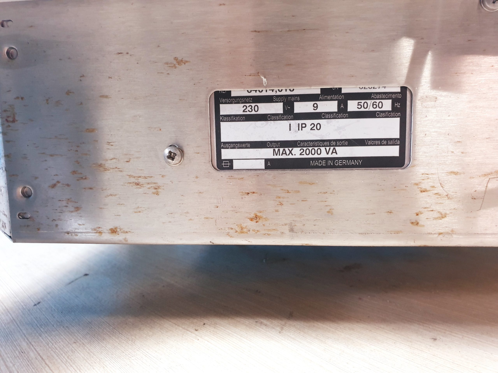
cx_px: 249
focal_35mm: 26
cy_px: 186
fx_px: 374
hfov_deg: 67.3
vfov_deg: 53.1
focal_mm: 4.3
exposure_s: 1/20
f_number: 2.4
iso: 320
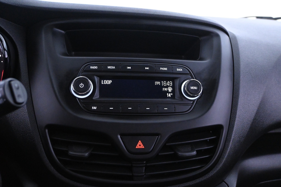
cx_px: 140
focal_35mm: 37
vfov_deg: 36.2
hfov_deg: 52.2
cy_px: 94
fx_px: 287
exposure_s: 1/50
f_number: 4.2
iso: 6400
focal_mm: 24.5
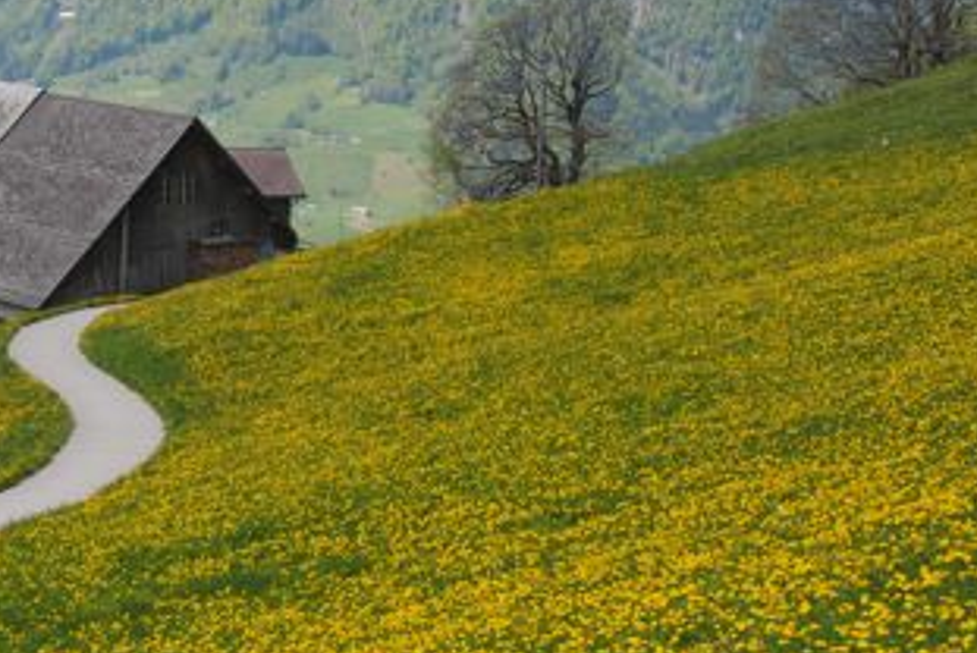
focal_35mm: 81
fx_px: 2200
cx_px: 173
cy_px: 206
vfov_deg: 16.8
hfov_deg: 24.6
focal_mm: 28
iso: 100
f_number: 9
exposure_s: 1/50
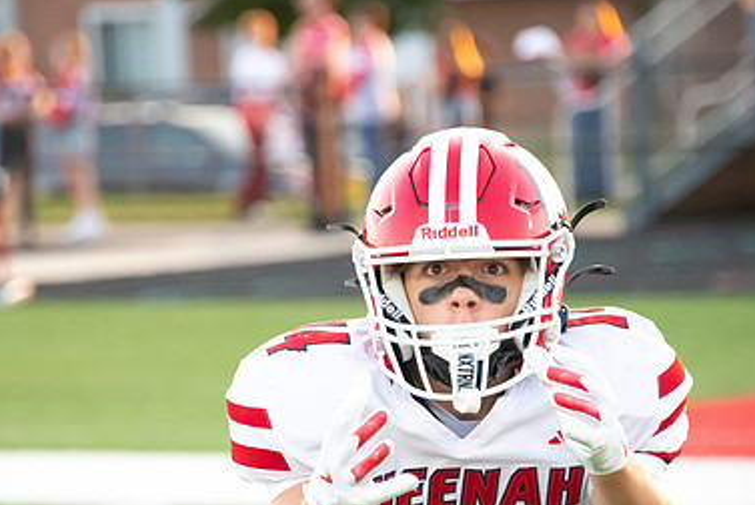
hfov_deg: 6.4
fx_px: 6779
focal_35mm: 323
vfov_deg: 4.3
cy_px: 380
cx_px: 288
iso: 4000
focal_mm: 210
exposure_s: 1/800
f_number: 5.6
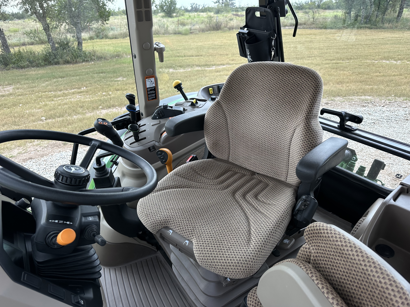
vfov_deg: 56.8
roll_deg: +2.4
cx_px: 205
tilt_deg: -25.6
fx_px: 284
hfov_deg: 71.6
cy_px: 154
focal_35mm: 24
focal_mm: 6.86
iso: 80
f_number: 1.78
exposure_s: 1/549
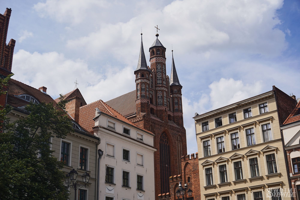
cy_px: 100
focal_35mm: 46
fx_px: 387
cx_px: 150
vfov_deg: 28.9
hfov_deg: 42.3
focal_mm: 31
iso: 100
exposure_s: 1/800
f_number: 5.6
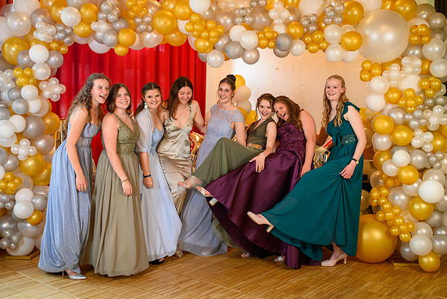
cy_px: 139
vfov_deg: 34.2
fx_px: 484
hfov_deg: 49.5
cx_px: 220
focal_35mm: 39
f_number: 3.5
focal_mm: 35
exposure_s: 1/100
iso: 1250
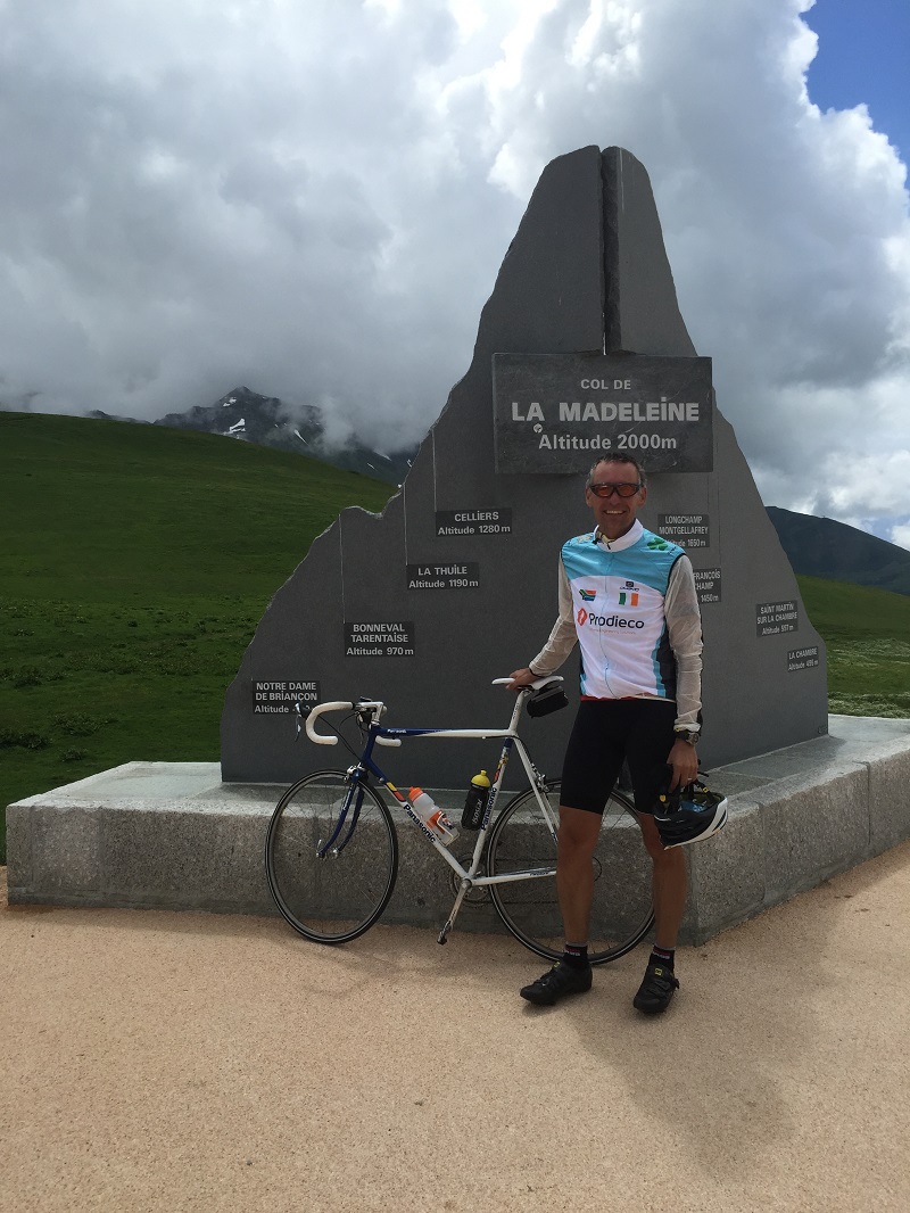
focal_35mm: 29
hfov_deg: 48.2
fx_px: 1016
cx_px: 455
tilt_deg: -1.0
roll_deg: +0.8
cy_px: 606
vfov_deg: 61.6
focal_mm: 4.15
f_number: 2.2
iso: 32
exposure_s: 1/2825
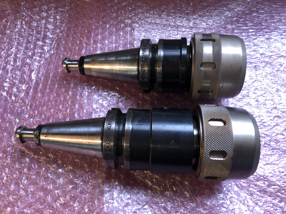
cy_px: 107
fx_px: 231
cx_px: 143
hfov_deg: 63.4
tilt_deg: -66.1
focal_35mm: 28
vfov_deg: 49.7
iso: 40
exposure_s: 1/15
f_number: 1.8
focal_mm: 3.99
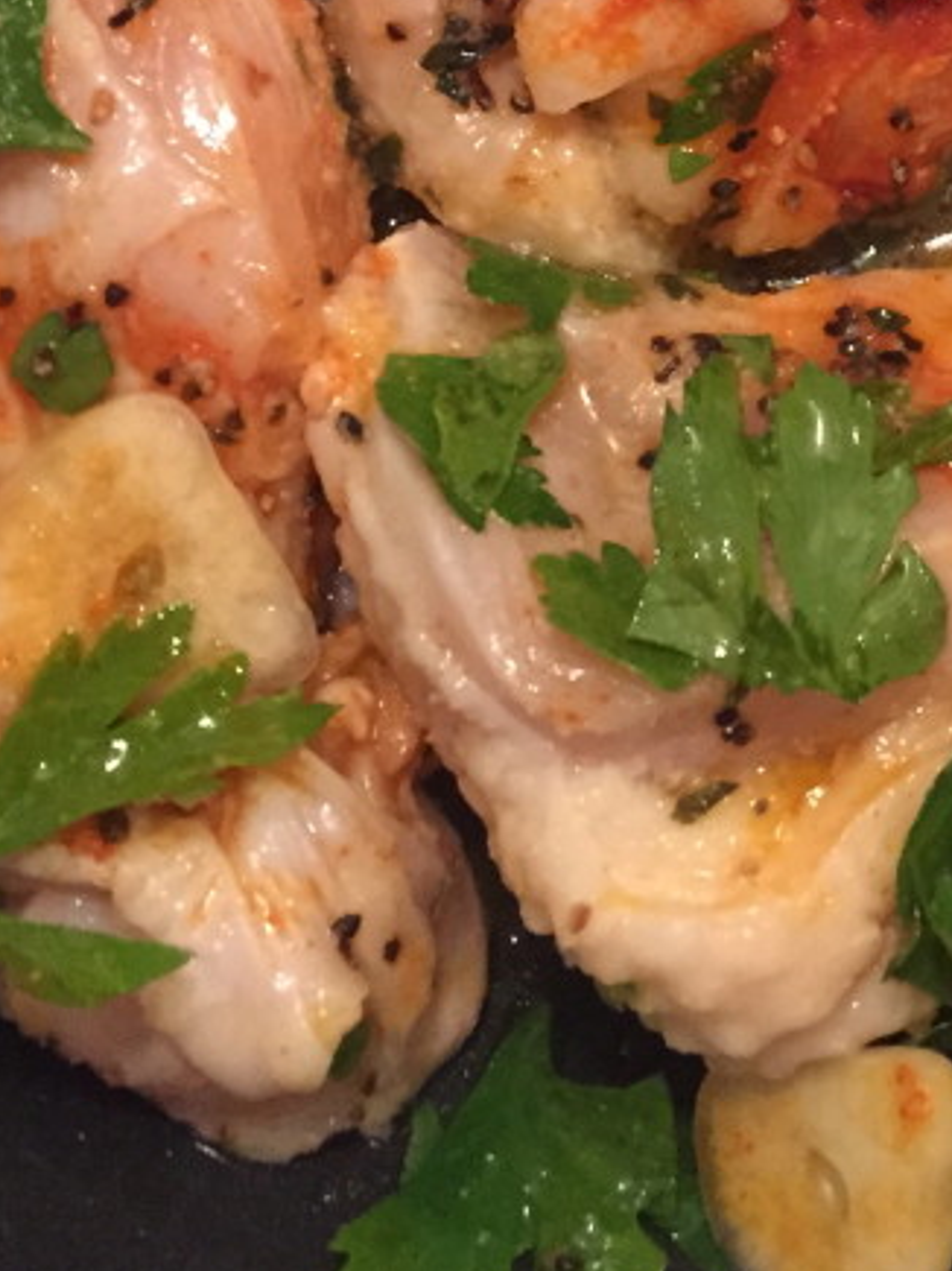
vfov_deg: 22.0
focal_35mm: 80
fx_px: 2935
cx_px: 1010
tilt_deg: -74.9
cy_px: -371
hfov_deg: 17.9
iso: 250
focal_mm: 4.15
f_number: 2.2
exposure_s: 1/20
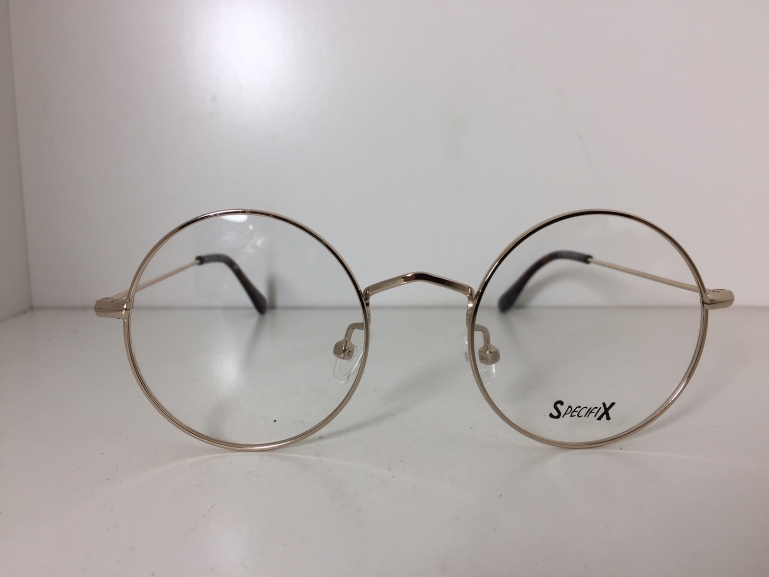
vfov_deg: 48.2
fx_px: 644
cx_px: 384
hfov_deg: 61.7
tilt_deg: -10.4
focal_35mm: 29
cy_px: 288
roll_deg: +0.2
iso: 40
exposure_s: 1/100
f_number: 2.2
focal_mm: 4.15
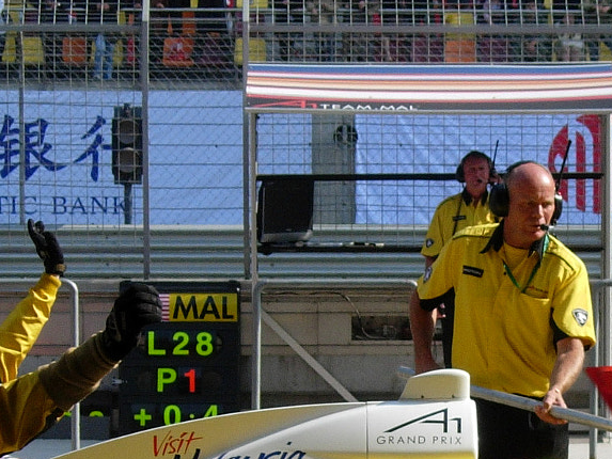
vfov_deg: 6.4
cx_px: 513
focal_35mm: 229
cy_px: 558
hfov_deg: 8.6
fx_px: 4049
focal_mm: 17
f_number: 4
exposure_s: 1/527
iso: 64
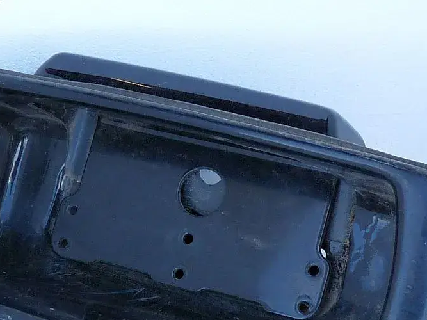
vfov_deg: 14.9
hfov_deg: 19.8
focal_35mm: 99
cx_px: 198
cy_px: 227
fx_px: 1221
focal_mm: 5.5
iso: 100
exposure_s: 1/80
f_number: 3
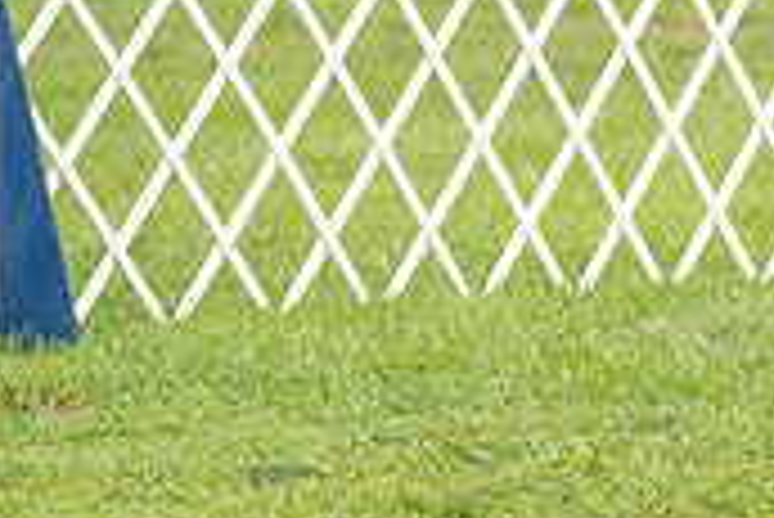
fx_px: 12545
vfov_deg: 2.4
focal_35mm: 583
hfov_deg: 3.5
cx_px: 1148
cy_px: -56
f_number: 4
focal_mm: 173
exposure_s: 1/1250
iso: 640
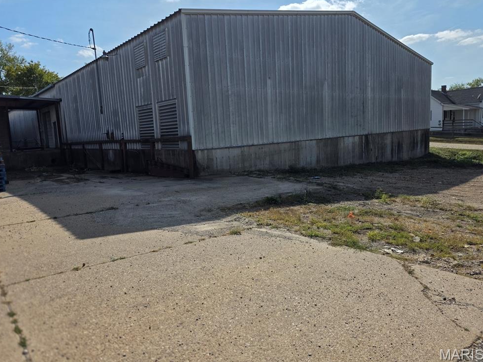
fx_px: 335
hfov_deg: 71.6
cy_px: 176
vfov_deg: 56.8
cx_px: 237
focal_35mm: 24
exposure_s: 1/7944
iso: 64
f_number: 1.7
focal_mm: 6.3
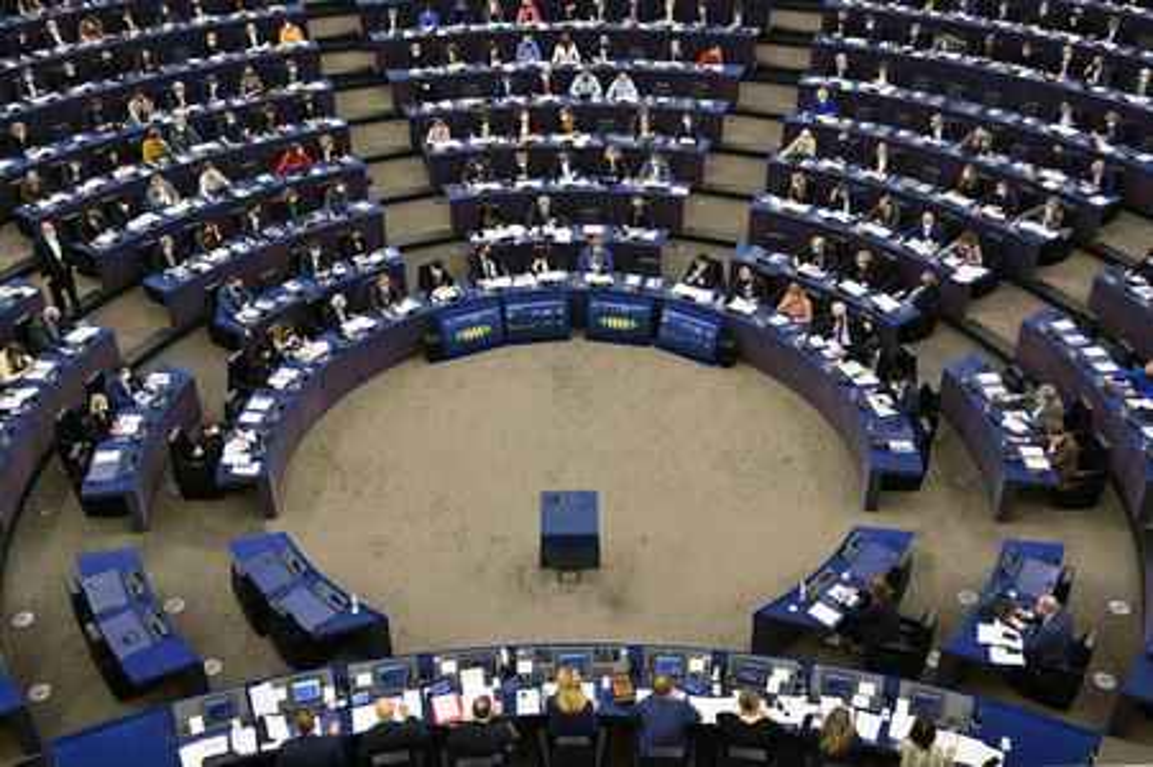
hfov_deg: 53.2
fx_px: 1152
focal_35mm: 36
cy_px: 384
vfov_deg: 36.8
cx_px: 576
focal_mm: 36
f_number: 4
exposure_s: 1/320
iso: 1250
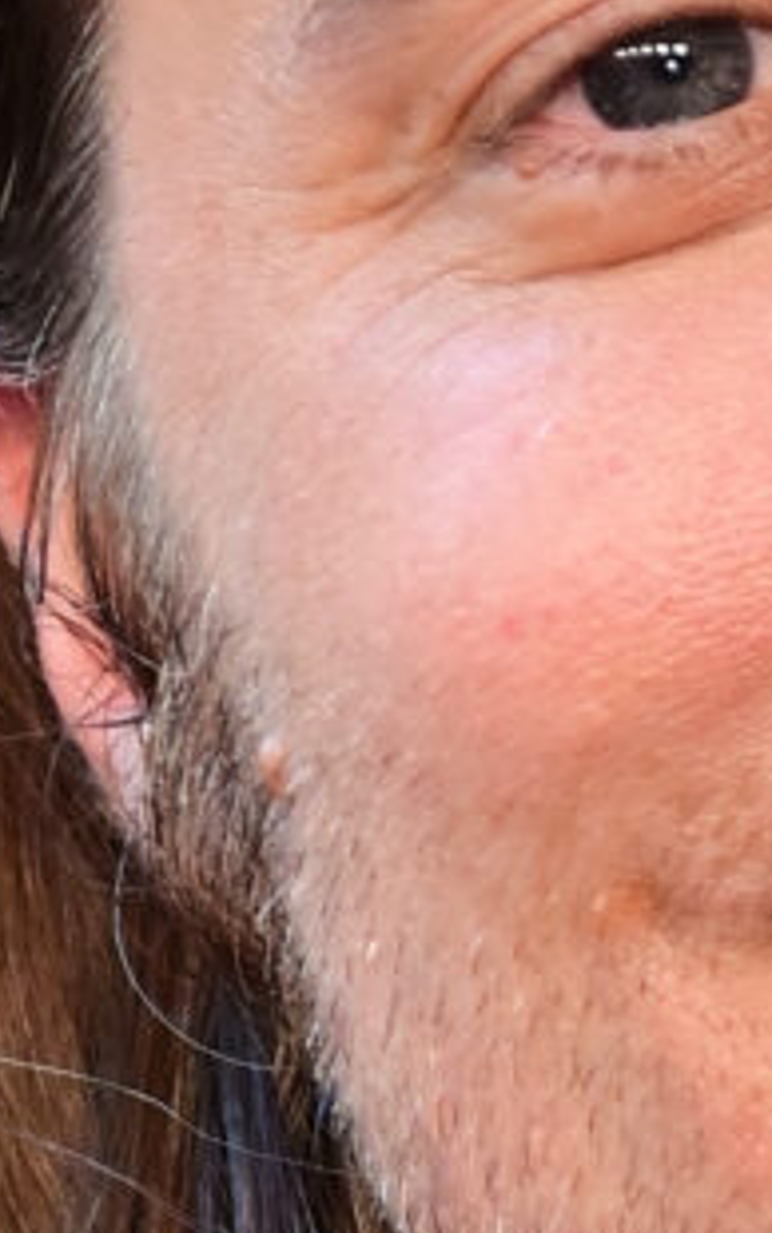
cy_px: 2032
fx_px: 46345
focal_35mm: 1378
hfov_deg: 1.0
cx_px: 1638
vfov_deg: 1.5
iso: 2000
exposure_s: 1/200
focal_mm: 200
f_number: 6.3
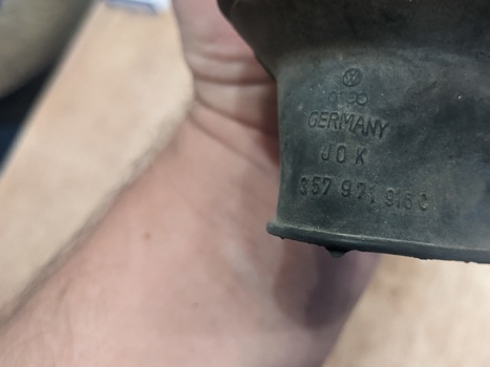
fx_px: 524
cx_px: 324
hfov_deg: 49.3
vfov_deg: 38.6
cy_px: 186
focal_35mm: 37
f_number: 1.8
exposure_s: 1/33.3
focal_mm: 4.44
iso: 716
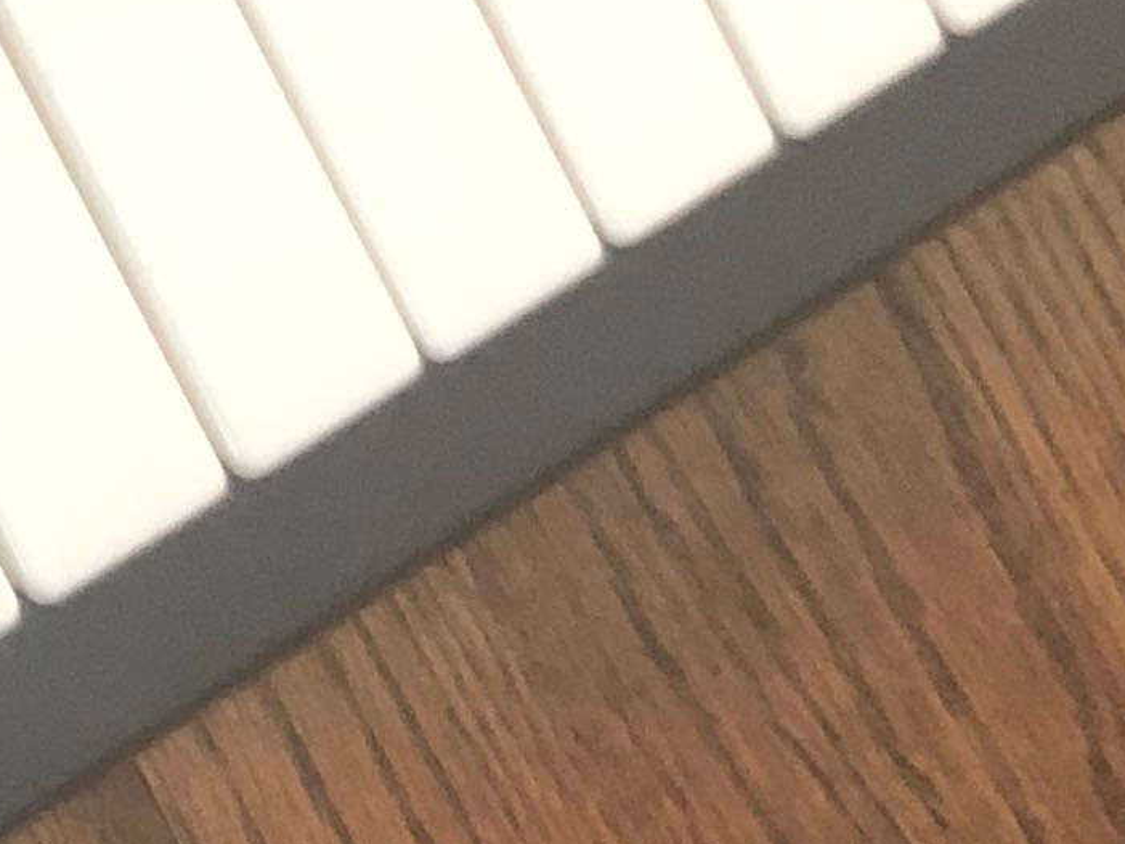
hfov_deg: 10.5
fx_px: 5233
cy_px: 223
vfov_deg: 9.2
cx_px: -1618
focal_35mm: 161
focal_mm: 3.99
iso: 100
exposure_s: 1/9
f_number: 1.8
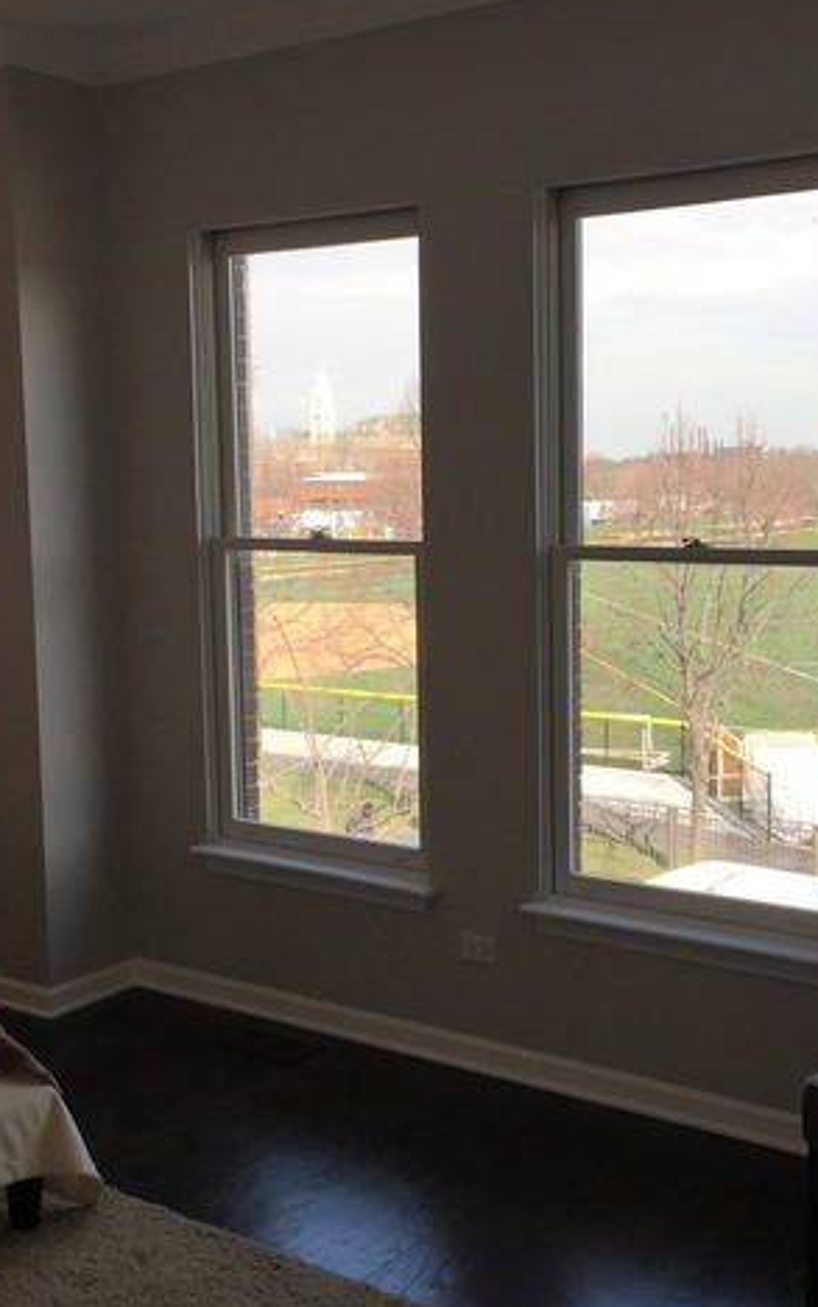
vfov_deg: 47.2
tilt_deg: -6.5
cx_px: 544
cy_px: 645
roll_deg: +0.4
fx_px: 1496
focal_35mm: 42
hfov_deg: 30.4
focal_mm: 4.15
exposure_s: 1/430
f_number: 2.2
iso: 32
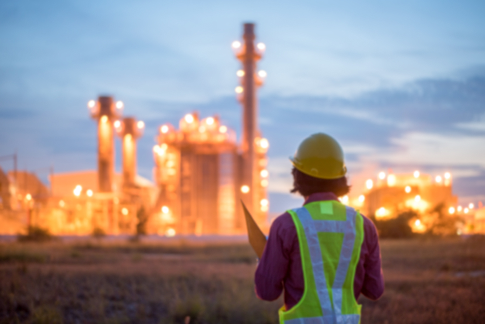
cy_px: 162
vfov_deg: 27.0
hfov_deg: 39.6
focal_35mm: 50
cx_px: 242
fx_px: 674
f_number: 1.8
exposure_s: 1/6
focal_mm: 50
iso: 400
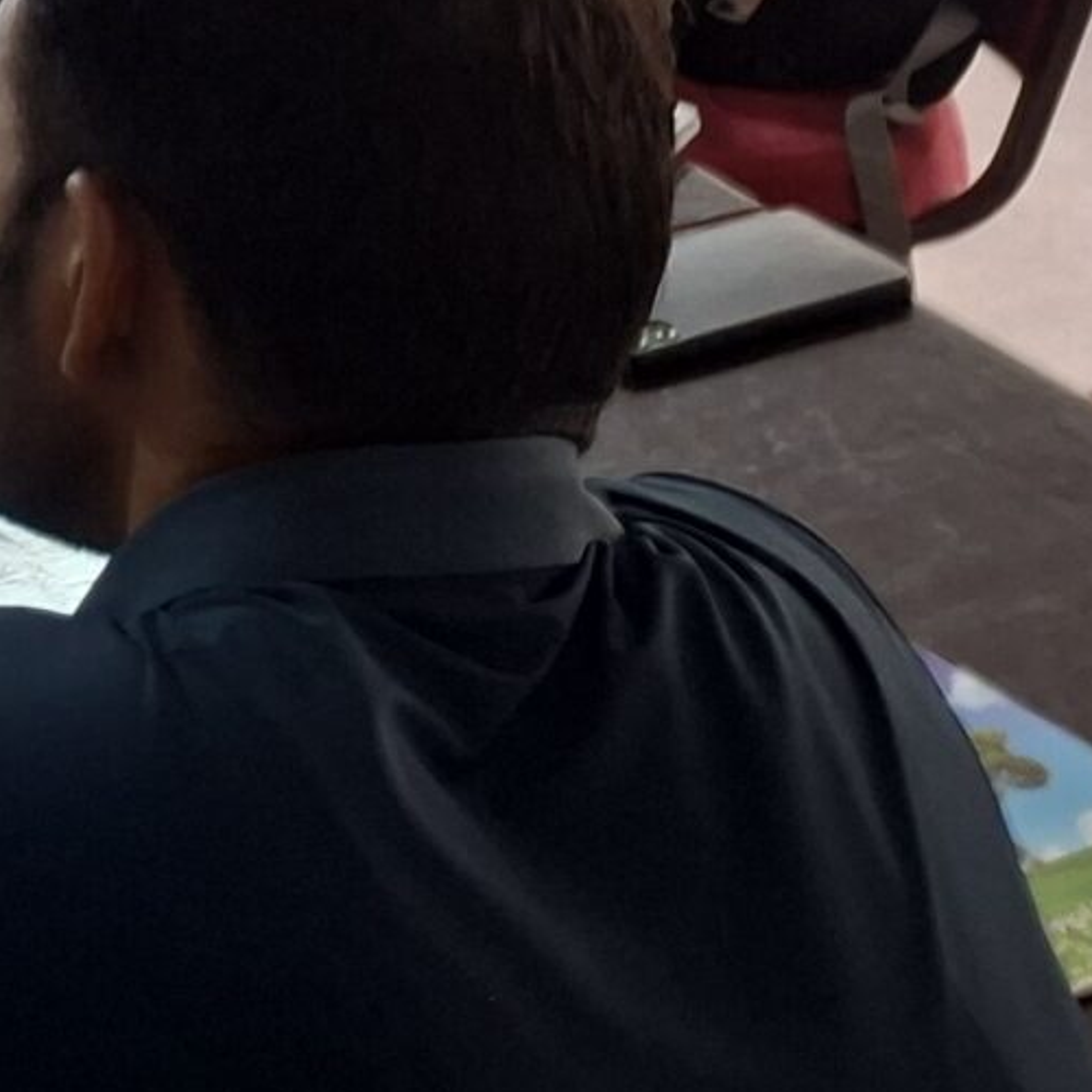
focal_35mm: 104
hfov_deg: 13.6
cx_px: -1262
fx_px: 3712
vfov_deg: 14.5
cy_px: -922
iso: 250
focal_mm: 5.54
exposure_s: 1/33
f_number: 1.8
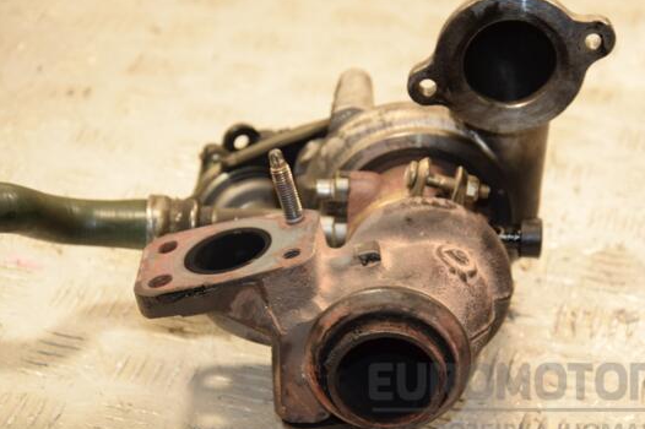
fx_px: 2453
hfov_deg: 15.0
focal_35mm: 137
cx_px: 346
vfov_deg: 10.0
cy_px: 218
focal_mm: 80
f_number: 5.3
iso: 800
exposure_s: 1/160
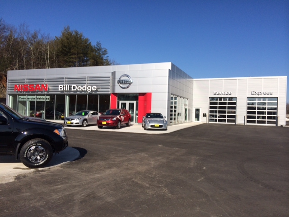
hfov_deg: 60.0
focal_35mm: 30
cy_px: 108
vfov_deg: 46.8
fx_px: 250
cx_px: 144
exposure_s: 1/4115
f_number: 2.2
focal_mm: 4.12
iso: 40
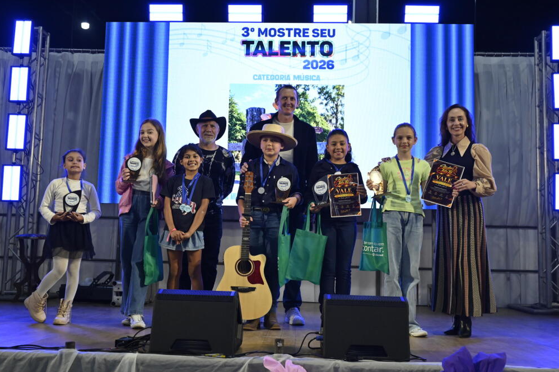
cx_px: 280
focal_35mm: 38
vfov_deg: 35.0
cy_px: 190
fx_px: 590
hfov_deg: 50.7
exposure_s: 1/100
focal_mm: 37
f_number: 5.3
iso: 1000
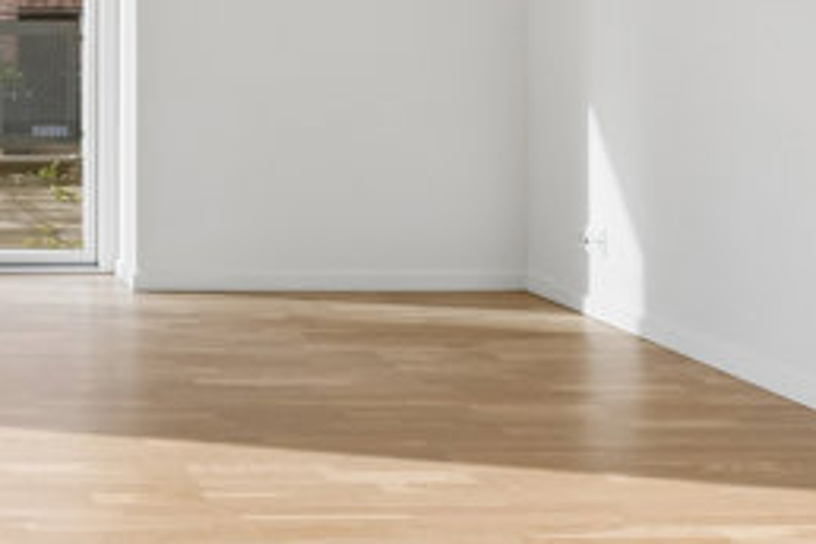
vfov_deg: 20.2
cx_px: -206
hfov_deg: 26.8
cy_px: -17
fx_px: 1473
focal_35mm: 65
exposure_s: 1/100
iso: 200
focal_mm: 14
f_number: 8
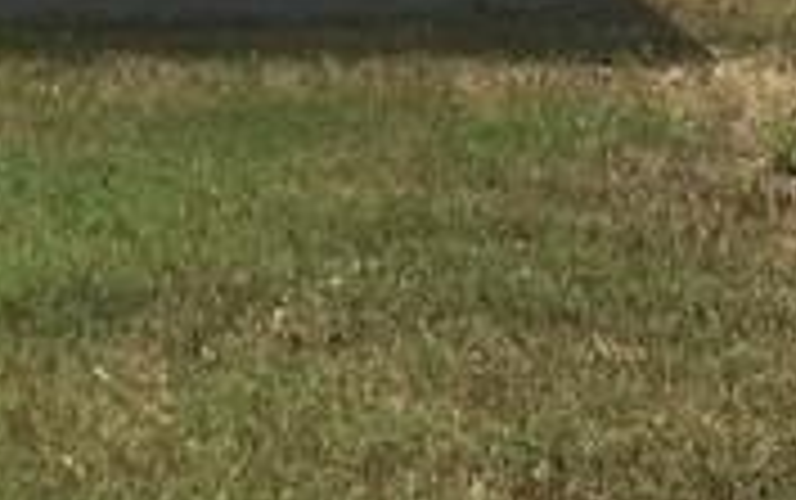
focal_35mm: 178
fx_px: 3865
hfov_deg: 11.7
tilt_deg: -3.2
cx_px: 36
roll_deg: -1.3
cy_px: 50
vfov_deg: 7.4
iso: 32
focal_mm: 4.15
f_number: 2.2
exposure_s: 1/2639
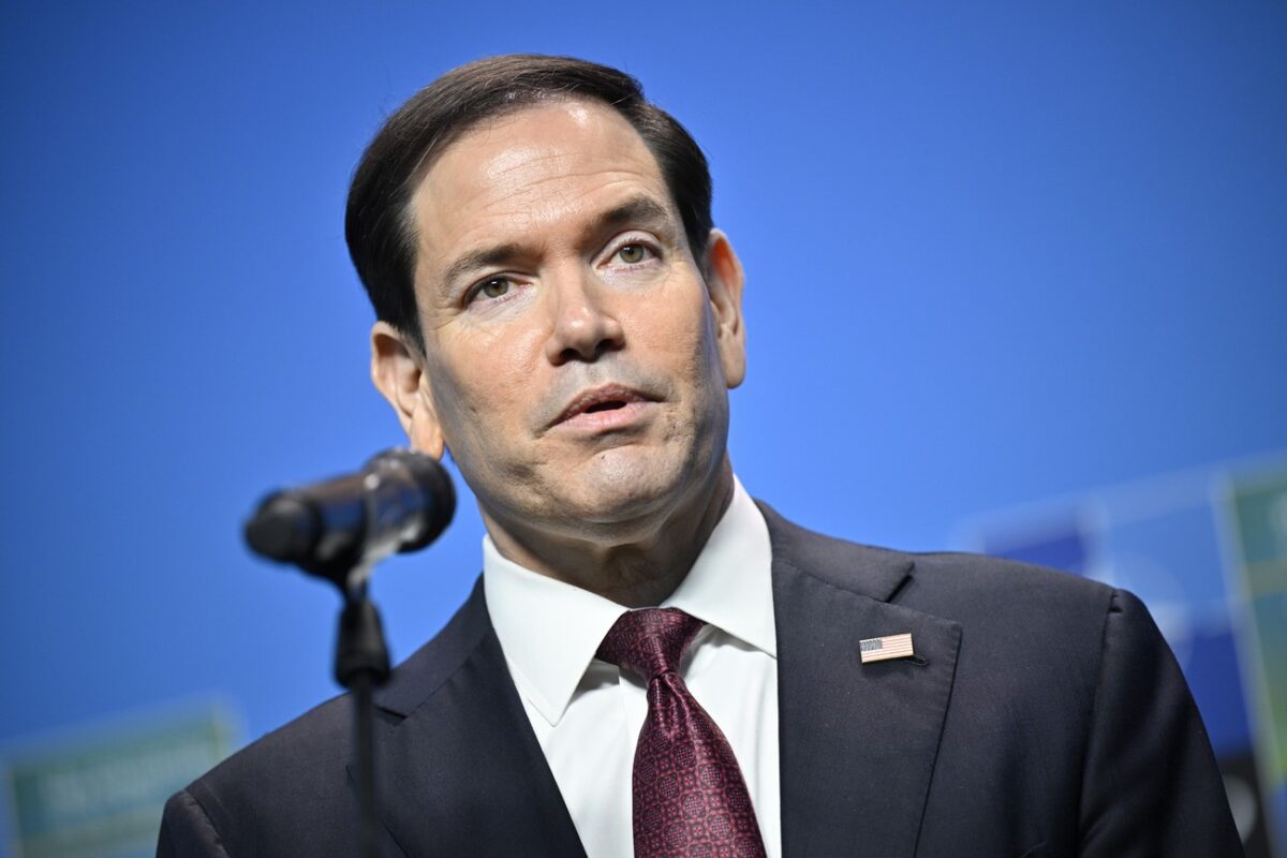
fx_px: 7149
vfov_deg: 6.9
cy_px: 429
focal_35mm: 200
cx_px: 644
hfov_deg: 10.3
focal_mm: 200
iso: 800
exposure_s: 1/500
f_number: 2.8
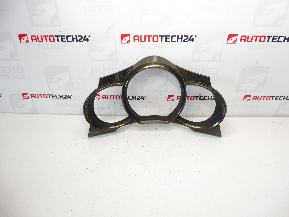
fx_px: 200
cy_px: 108
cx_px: 144
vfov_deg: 56.8
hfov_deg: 71.6
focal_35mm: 24
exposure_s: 1/60
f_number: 3.5
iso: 200
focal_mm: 4.3
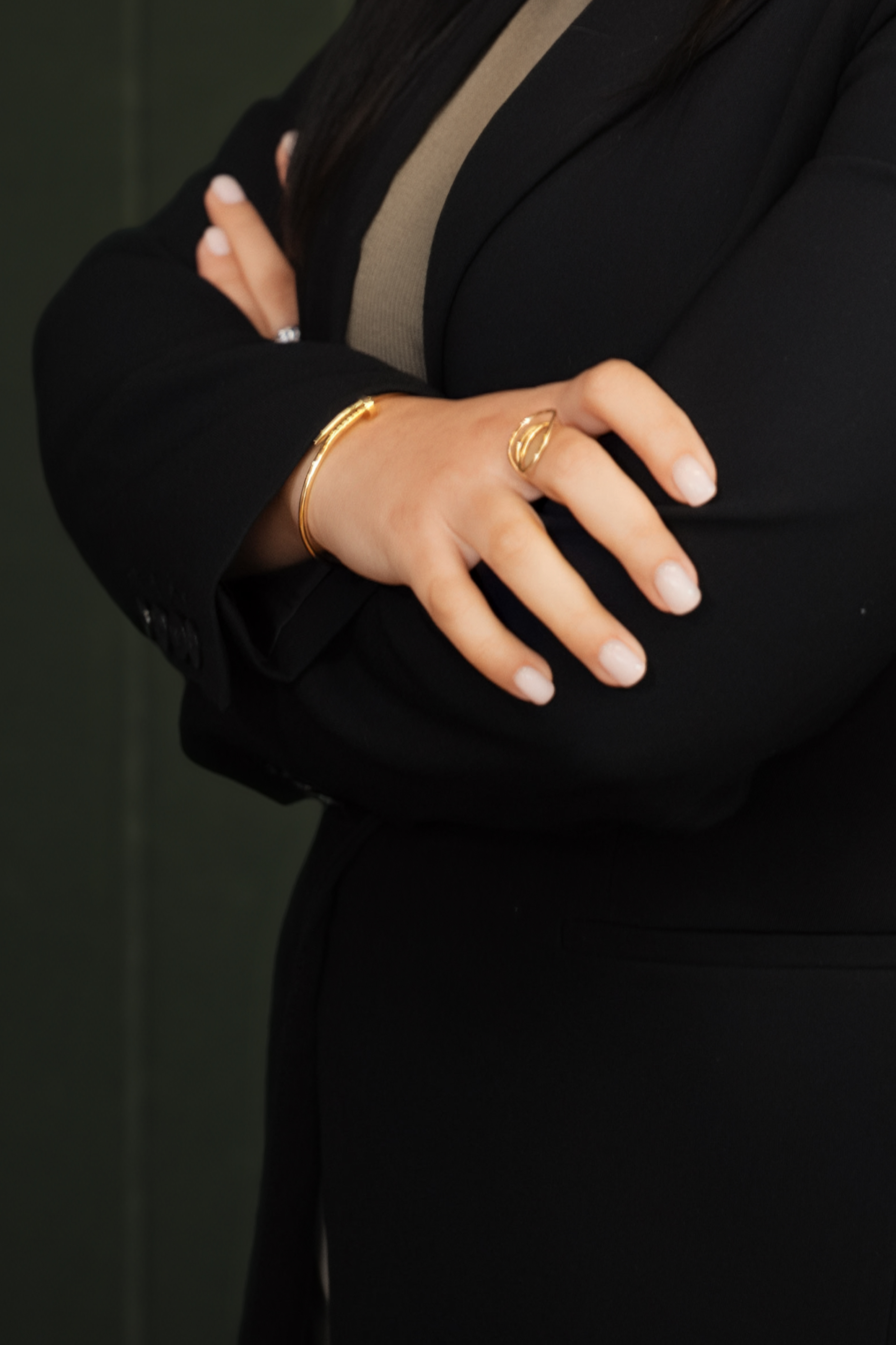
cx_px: 780
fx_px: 4928
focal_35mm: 132
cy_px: -95
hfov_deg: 10.3
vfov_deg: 15.2
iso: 250
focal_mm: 54
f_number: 2.8
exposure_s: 1/100
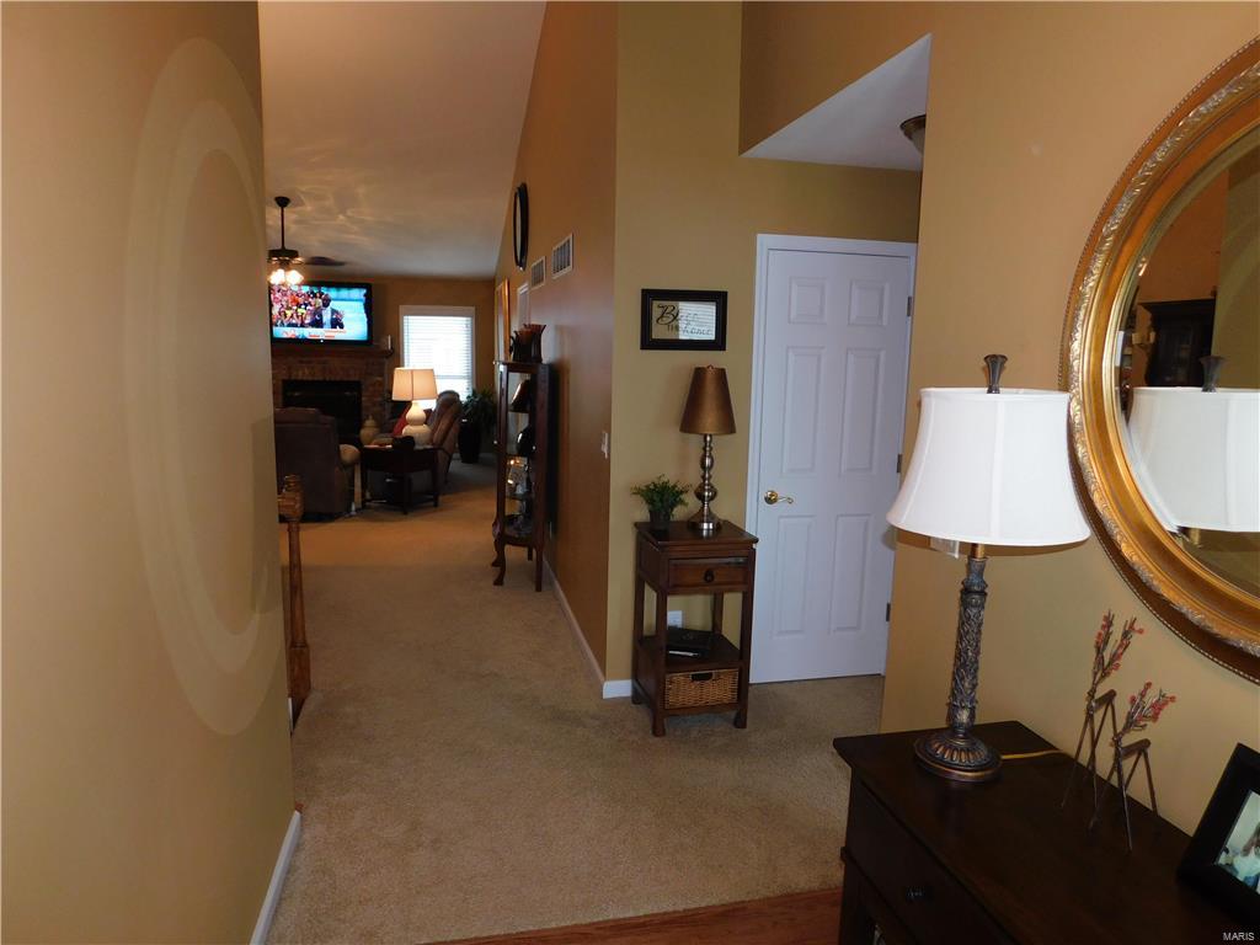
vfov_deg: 58.9
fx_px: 837
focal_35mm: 23
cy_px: 472
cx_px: 630
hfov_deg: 73.9
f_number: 3
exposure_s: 1/30
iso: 200
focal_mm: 4
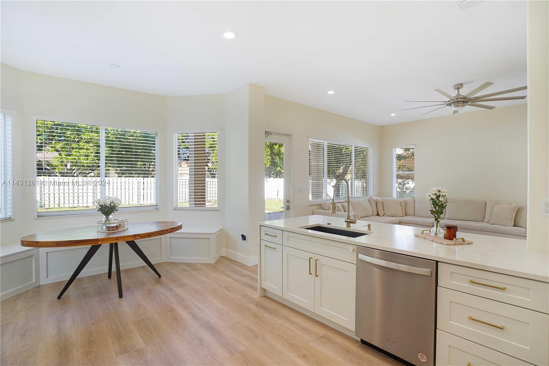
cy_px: 183
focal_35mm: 16
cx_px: 274
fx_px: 244
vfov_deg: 73.7
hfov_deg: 96.7
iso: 320
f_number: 4.5
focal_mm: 16
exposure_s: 1/125
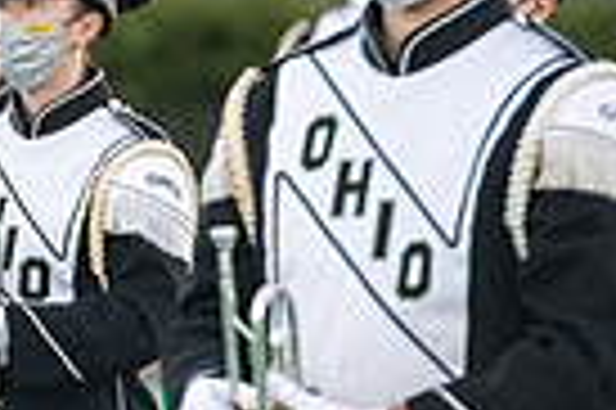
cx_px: -441
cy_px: 2
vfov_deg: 1.6
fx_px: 14493
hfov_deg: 2.4
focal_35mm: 848
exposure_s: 1/5000
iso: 5000
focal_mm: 200
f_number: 4.5
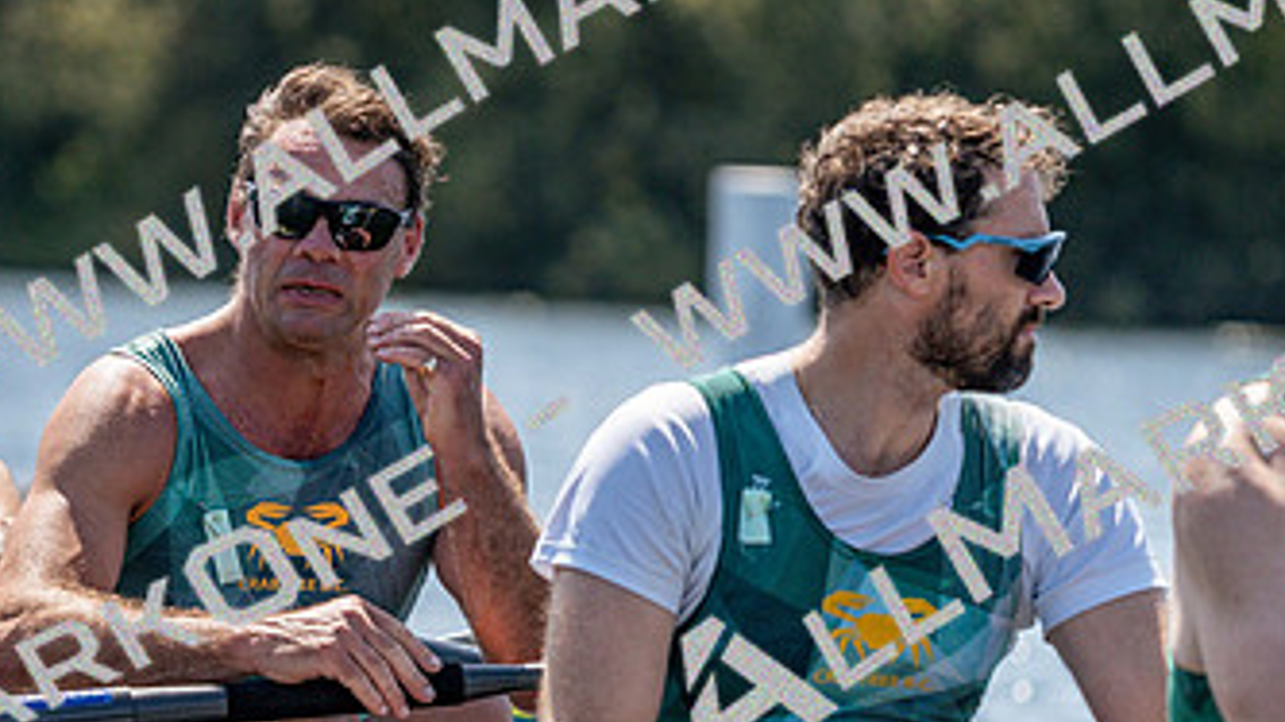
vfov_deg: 2.1
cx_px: 351
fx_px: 19959
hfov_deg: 3.7
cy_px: 434
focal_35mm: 586
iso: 400
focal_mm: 321
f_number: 6.3
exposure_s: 1/2000
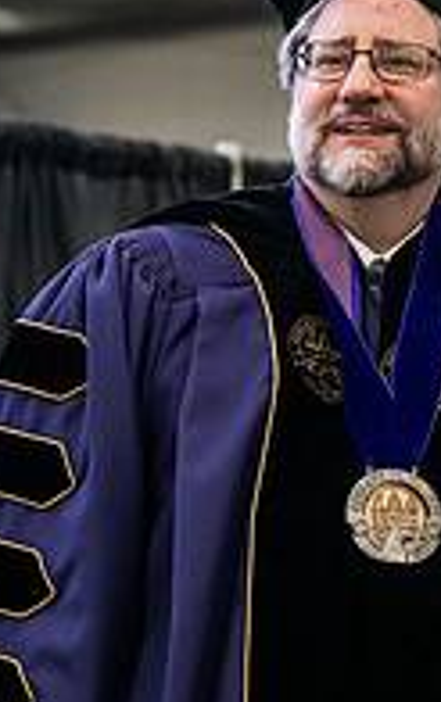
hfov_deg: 5.1
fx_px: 4966
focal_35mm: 259
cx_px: 466
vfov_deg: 8.1
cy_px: 324
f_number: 4.5
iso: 4000
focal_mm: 86
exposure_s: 1/200
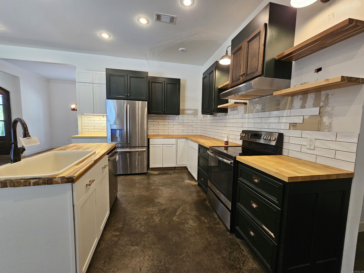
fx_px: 137
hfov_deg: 106.2
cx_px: 182
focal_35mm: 13
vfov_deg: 89.9
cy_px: 136
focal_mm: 2.2
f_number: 2.2
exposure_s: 1/60
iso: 200
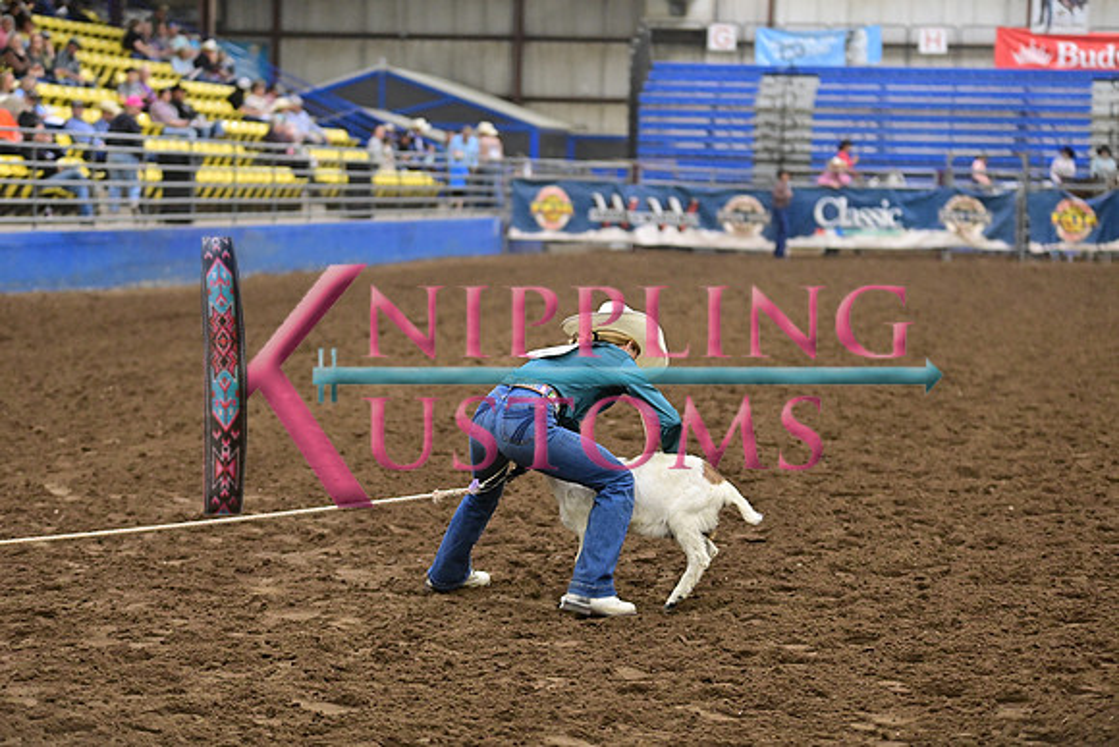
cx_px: 560
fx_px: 3109
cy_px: 374
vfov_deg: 13.7
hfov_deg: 20.4
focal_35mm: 100
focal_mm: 100
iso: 6400
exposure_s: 1/640
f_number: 2.8
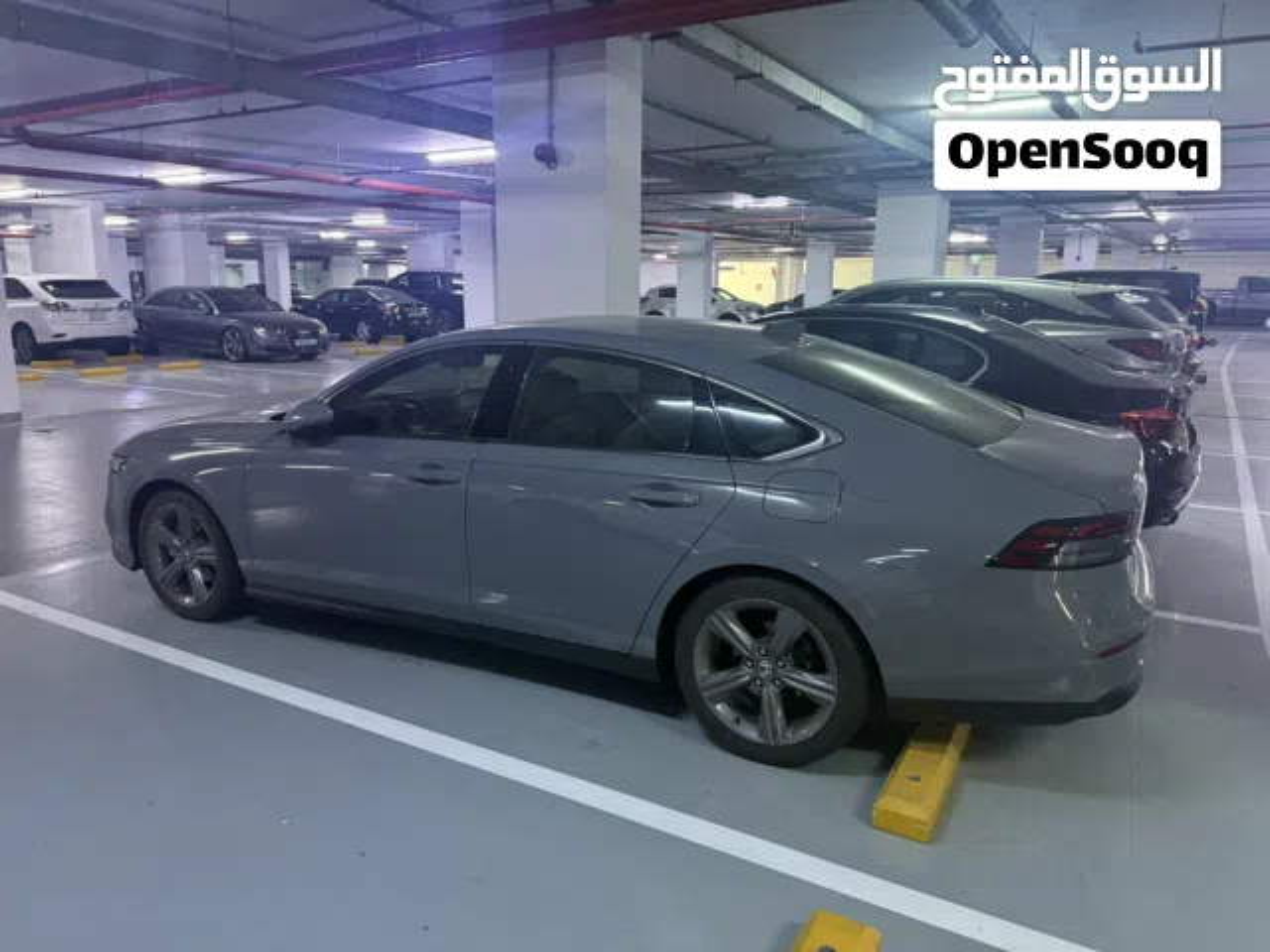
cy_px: 476
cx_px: 635
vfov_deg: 56.8
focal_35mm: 24
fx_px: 881
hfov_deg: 71.6
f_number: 1.78
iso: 800
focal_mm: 6.76
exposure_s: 1/50
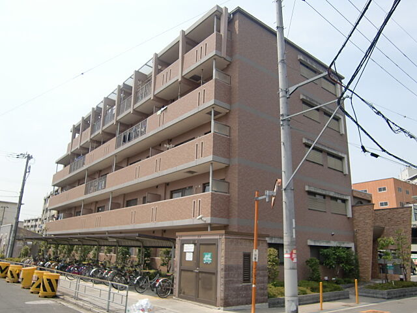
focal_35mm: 28
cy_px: 156
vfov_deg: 49.7
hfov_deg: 63.4
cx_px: 208
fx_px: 337
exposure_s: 1/160
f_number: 7
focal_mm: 4.9
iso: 64
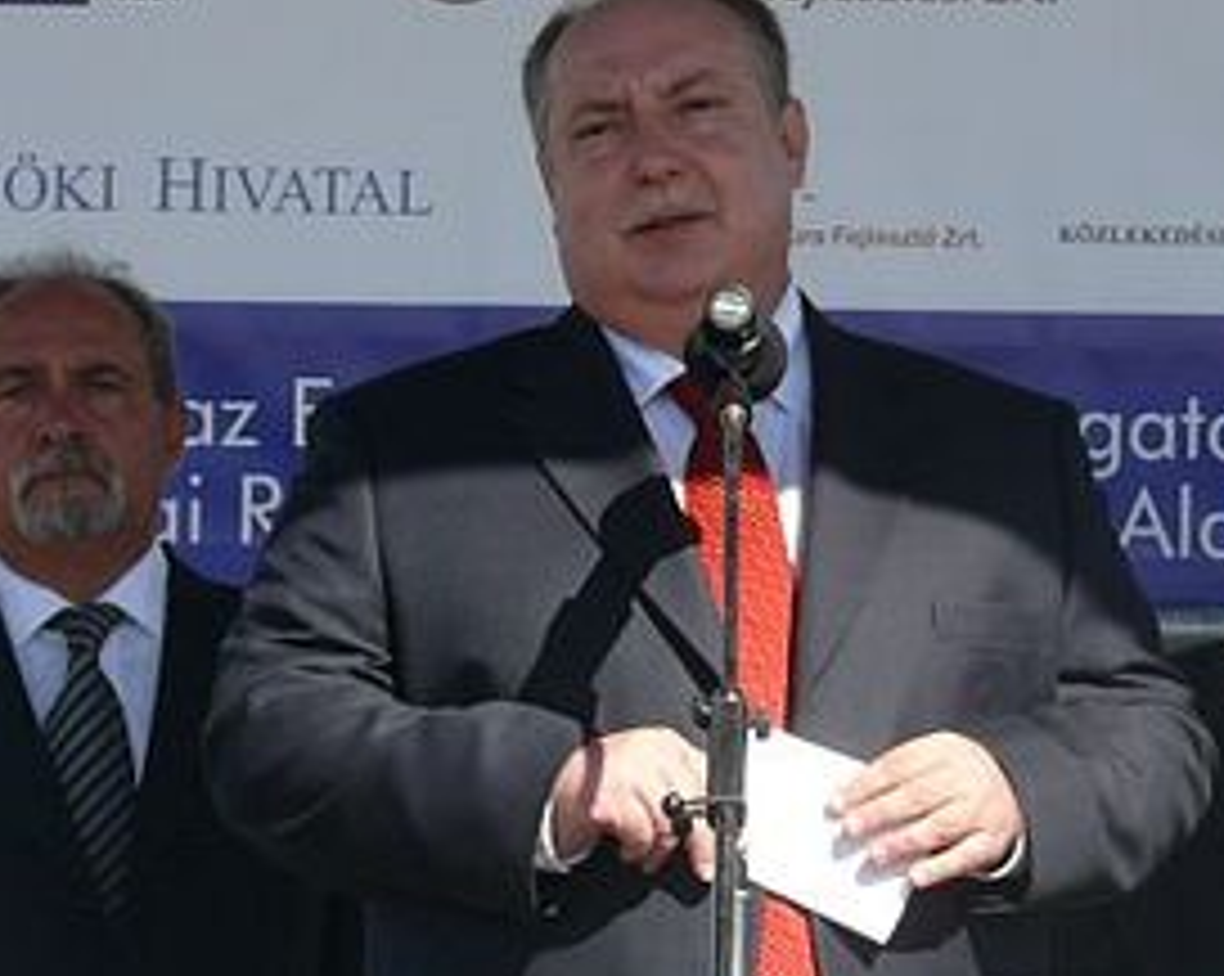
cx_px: 536
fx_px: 13425
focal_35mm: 371
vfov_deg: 4.2
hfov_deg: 5.2
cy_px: 414
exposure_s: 1/320
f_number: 5.6
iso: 100
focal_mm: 30.7
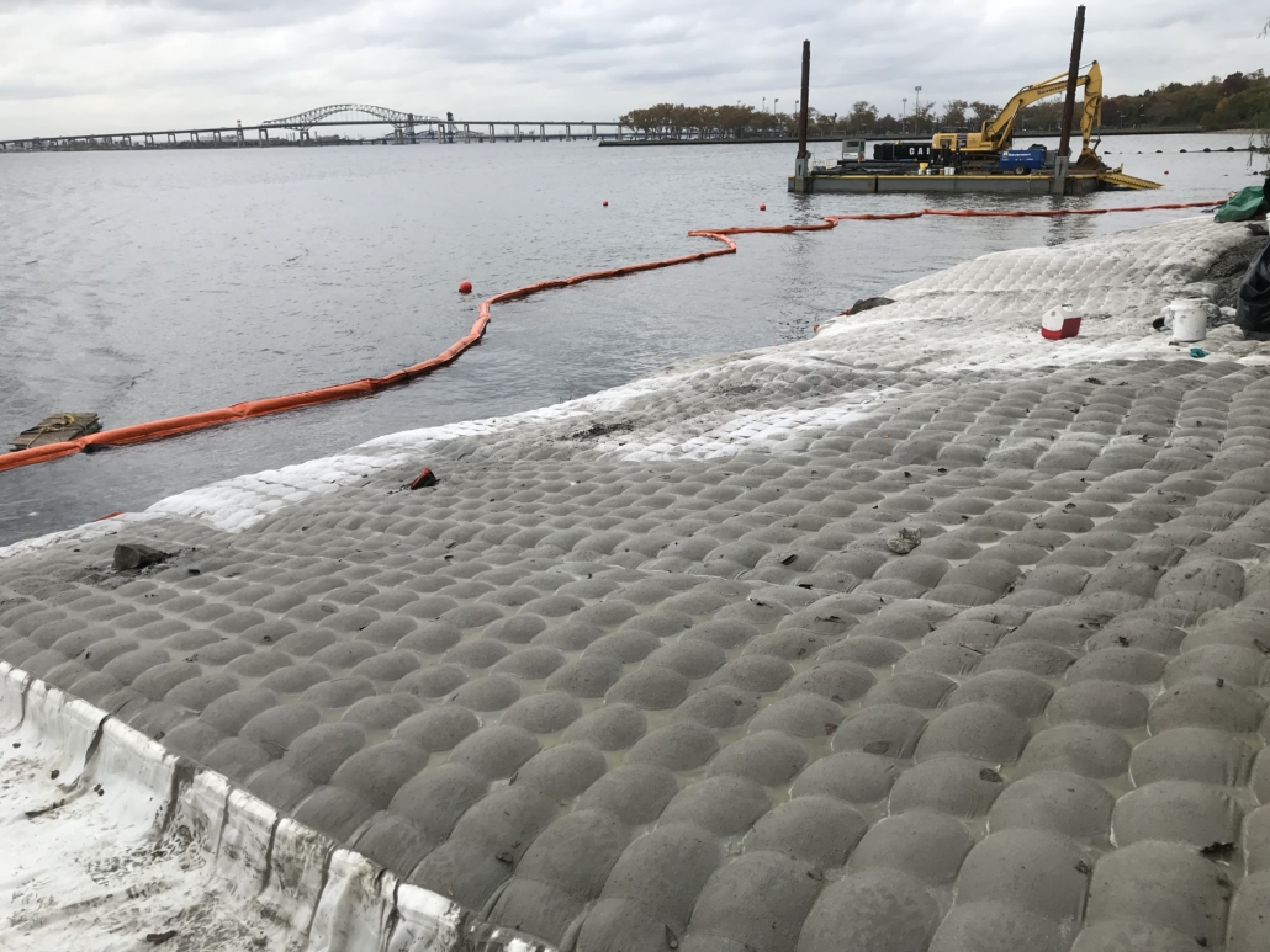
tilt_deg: -16.8
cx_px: 635
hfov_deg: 63.4
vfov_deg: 49.8
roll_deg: +0.4
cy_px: 476
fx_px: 1028
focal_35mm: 28
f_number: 1.8
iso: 20
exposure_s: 1/948
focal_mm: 3.99
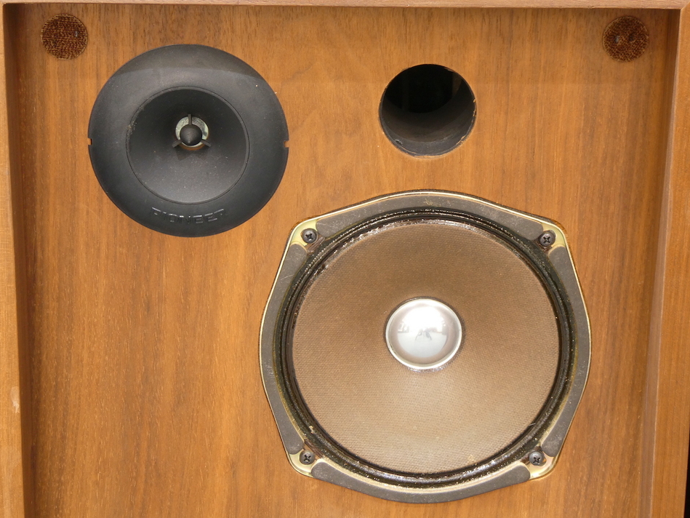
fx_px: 1814
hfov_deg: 21.5
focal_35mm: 91
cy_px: 261
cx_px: 342
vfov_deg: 16.2
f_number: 4.9
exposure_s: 1.3
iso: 200
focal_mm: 16.1
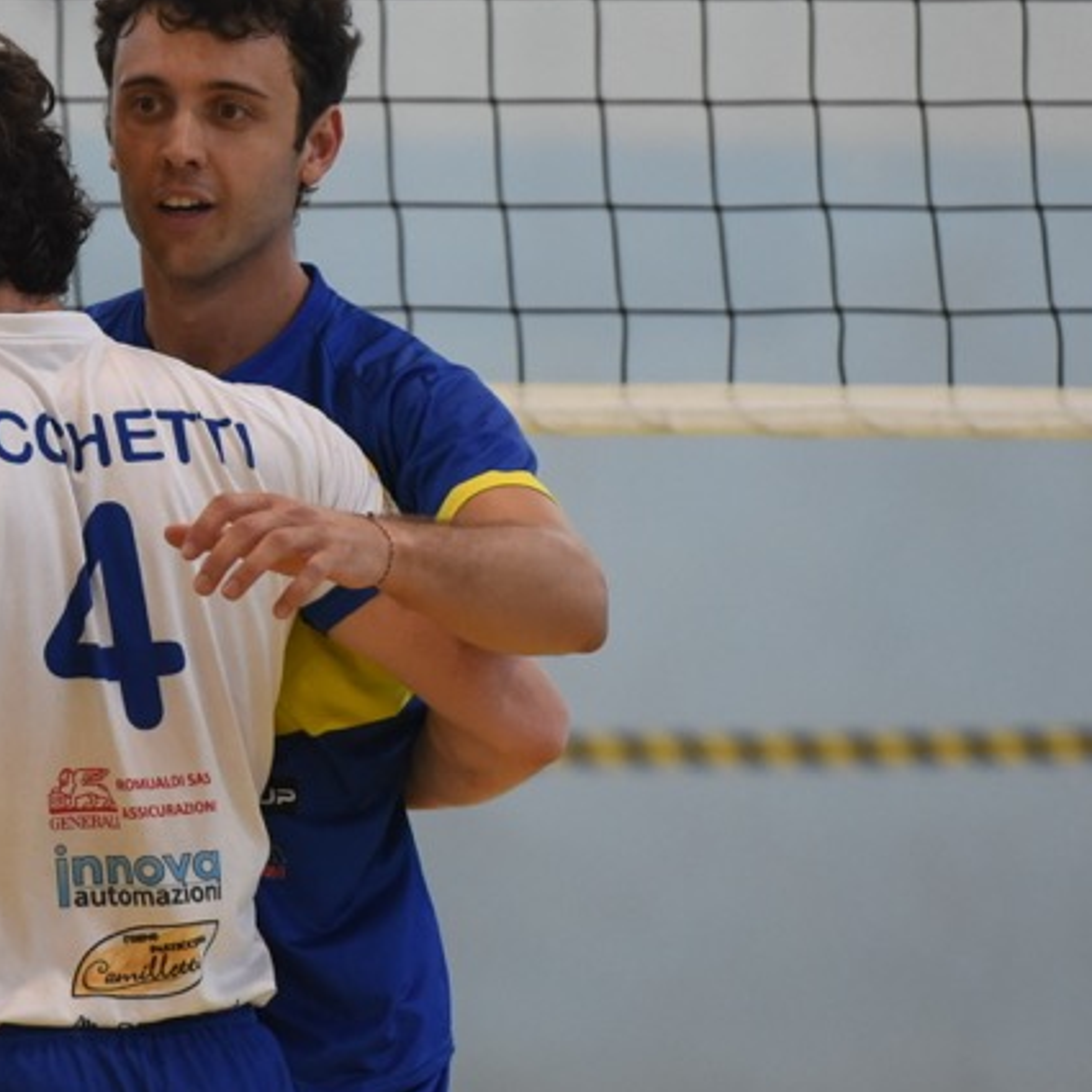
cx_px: 149
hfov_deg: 3.4
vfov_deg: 3.4
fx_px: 18273
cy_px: 329
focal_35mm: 512
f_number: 4
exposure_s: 1/1000
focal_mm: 200
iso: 2500
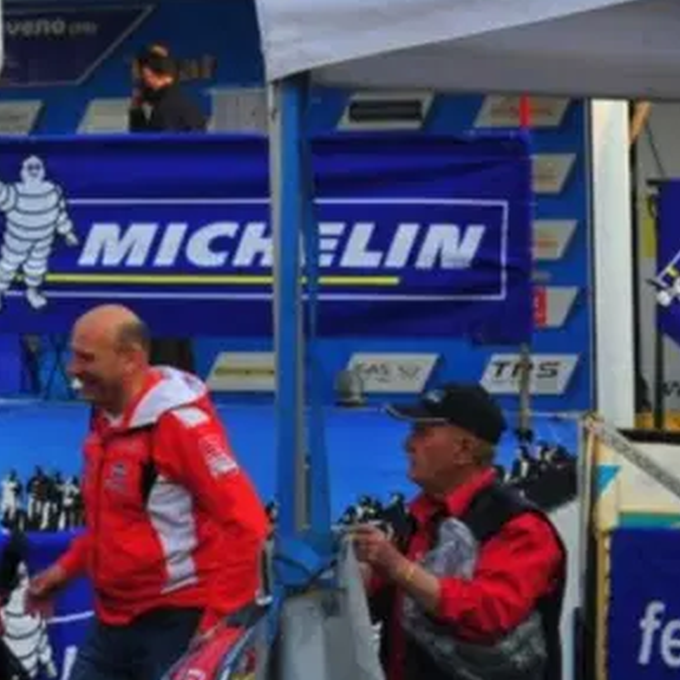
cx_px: -633
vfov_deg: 13.9
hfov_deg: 12.5
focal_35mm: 124
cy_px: 85
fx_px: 2756
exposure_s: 1/320
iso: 800
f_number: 13
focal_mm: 35
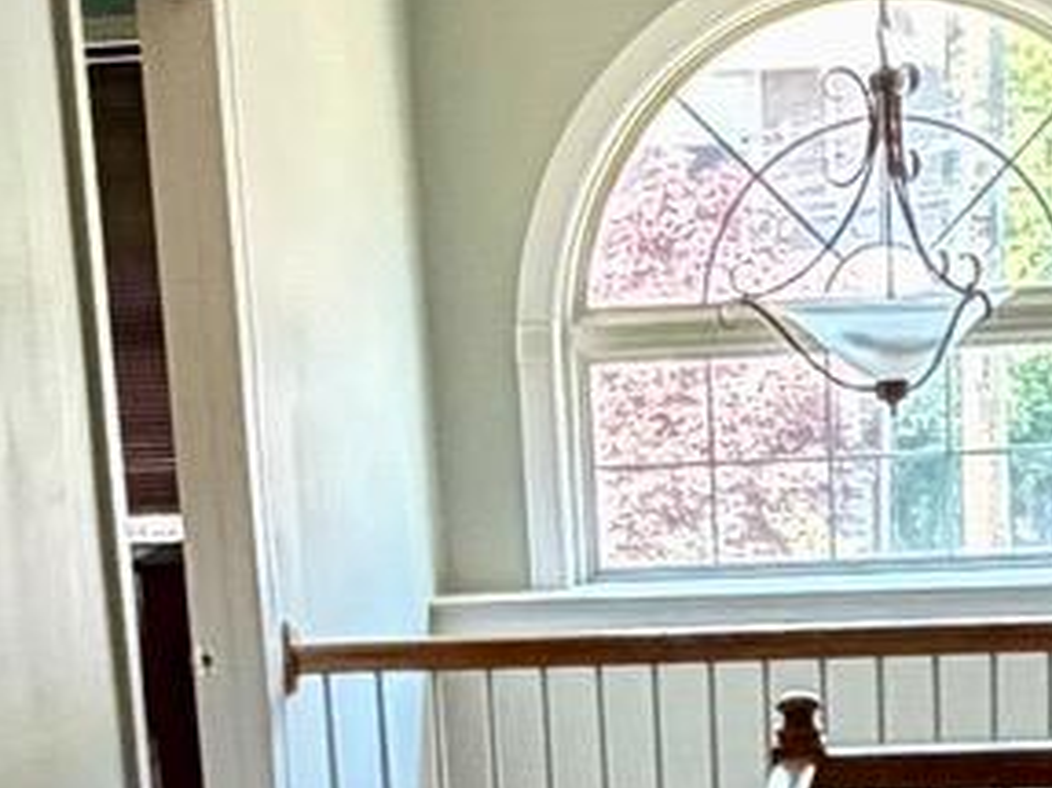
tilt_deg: -16.3
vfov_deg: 14.0
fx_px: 3038
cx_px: 608
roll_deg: +3.2
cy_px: 1125
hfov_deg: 19.6
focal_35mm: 100
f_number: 2.2
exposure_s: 1/60
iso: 500
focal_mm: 2.22
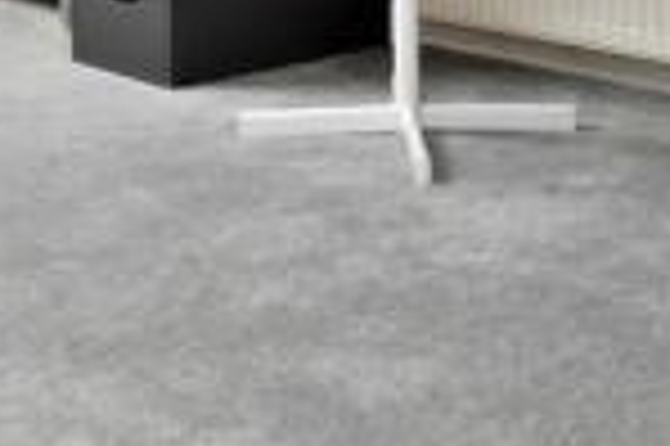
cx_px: 357
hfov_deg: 30.5
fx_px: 1227
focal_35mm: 66
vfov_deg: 18.3
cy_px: -218
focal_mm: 10
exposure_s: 1/125
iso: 800
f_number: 4.5
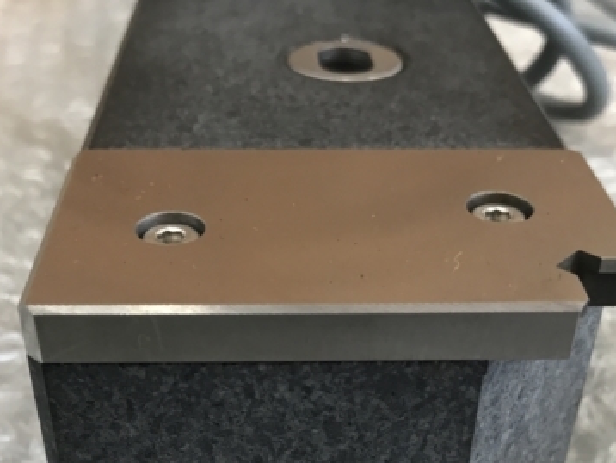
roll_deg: -1.1
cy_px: 399
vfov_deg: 28.2
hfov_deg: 38.2
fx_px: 890
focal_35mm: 50
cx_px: 305
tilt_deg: -39.8
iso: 40
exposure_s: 1/24
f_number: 1.8
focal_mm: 3.99
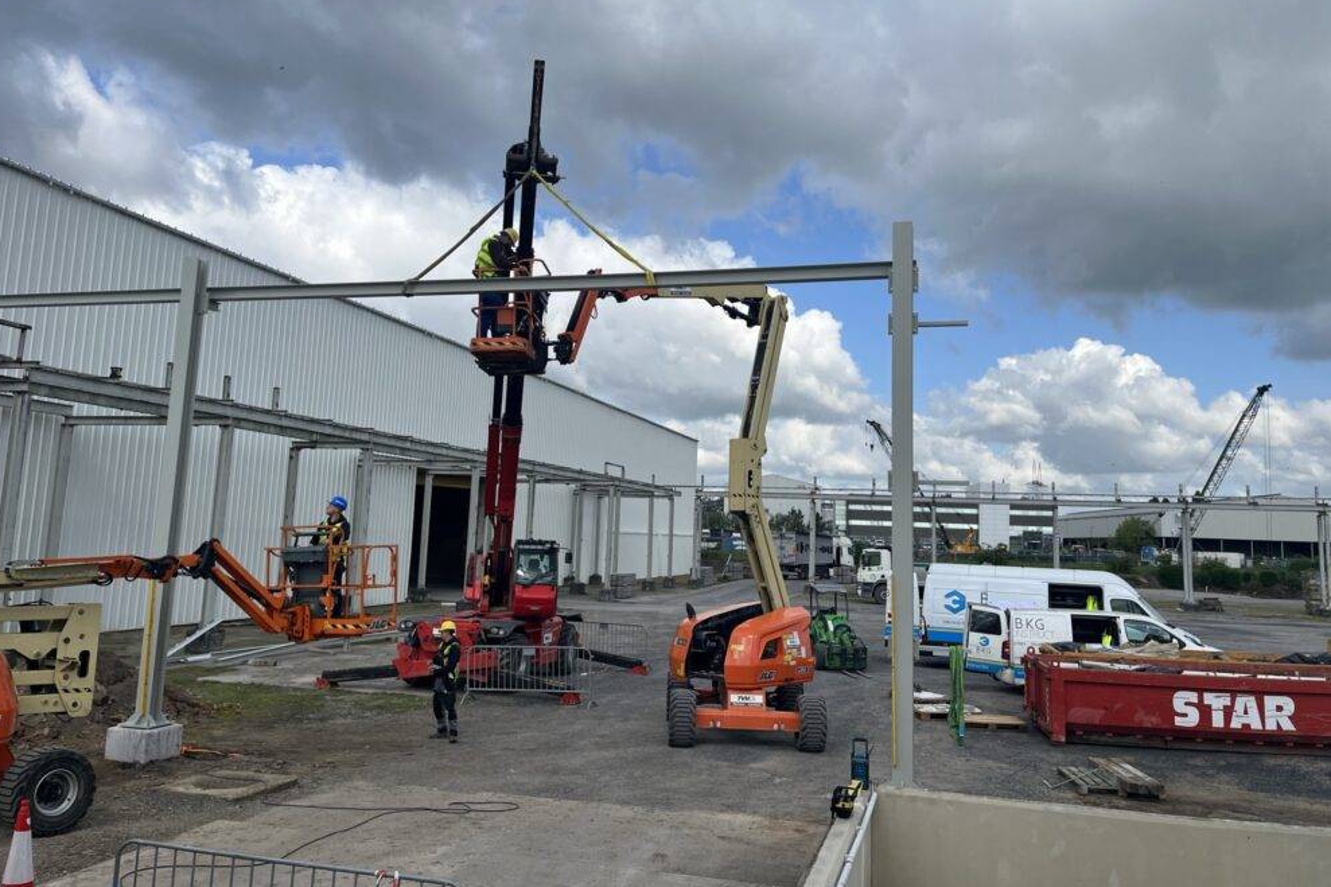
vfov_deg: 46.2
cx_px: 676
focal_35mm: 28
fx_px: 1035
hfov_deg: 65.5
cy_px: 374
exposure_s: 1/4484
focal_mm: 5.1
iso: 50
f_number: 1.6
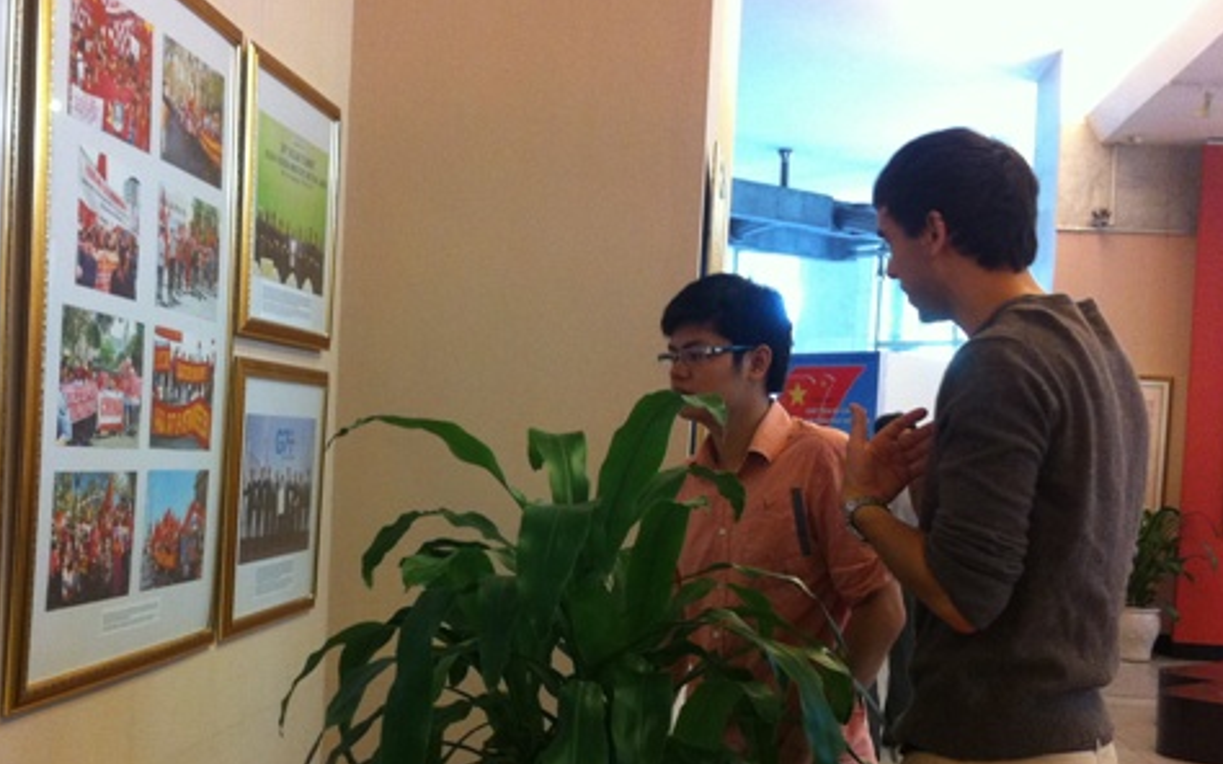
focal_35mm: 50
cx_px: 464
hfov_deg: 40.1
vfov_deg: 25.7
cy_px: 514
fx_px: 1666
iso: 200
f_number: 2.8
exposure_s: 1/15
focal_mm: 3.85
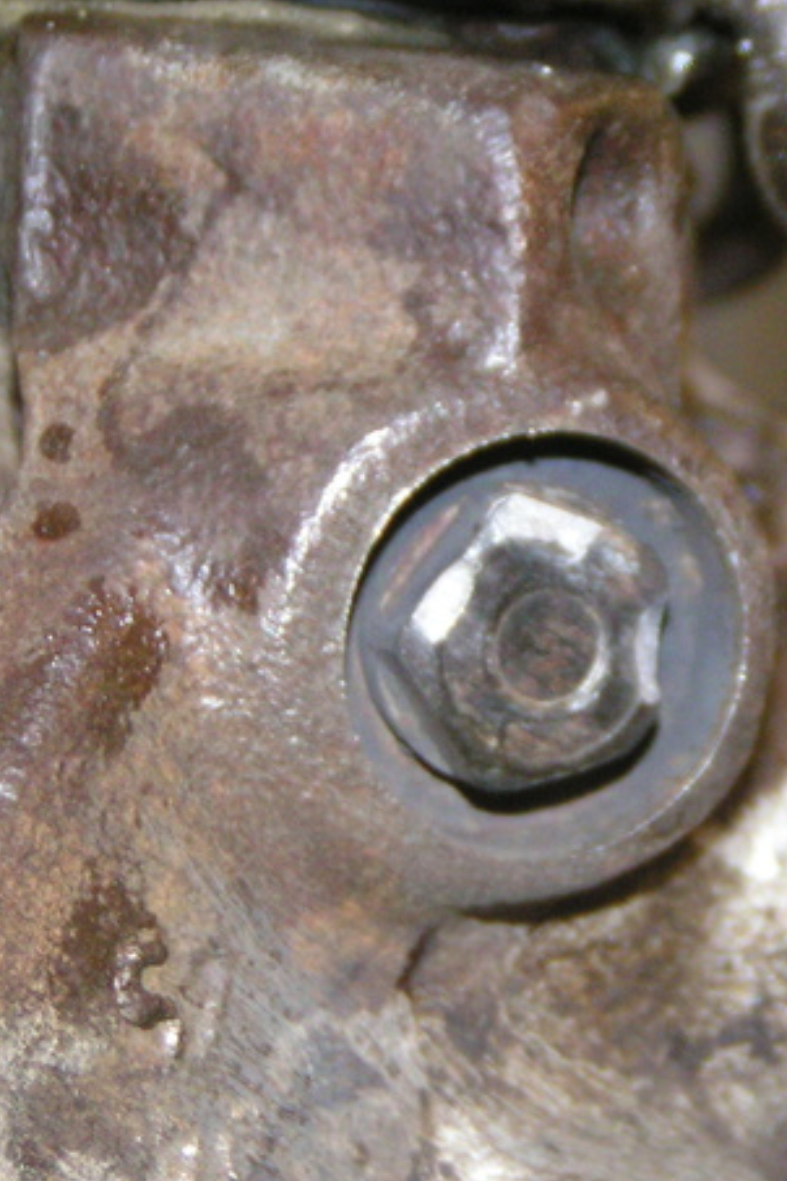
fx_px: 5902
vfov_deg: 11.4
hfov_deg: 7.6
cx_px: 519
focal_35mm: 180
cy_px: 660
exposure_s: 1/100
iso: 200
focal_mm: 15.2
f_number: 3.5
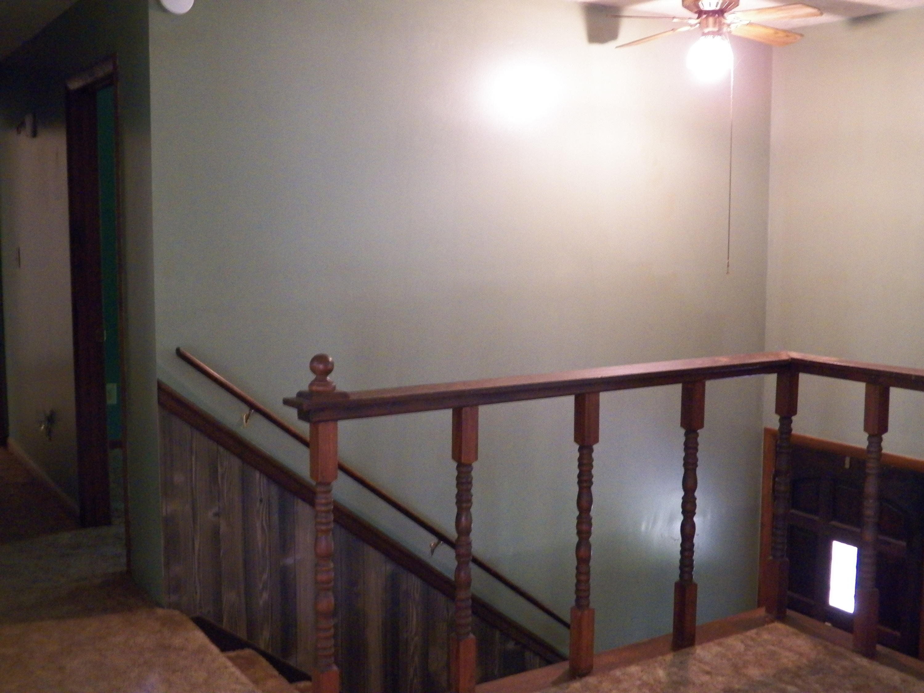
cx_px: 462
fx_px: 1068
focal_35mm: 40
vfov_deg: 36.0
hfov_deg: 46.8
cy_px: 346
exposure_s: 1/15
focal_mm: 7.1
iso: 800
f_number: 3.2
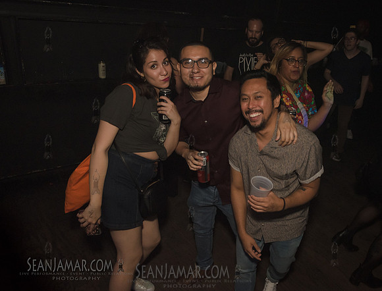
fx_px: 319
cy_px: 133
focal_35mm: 29
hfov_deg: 61.1
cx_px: 236
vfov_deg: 49.0
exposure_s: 1/320
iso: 2000
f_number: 4.5
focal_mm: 24
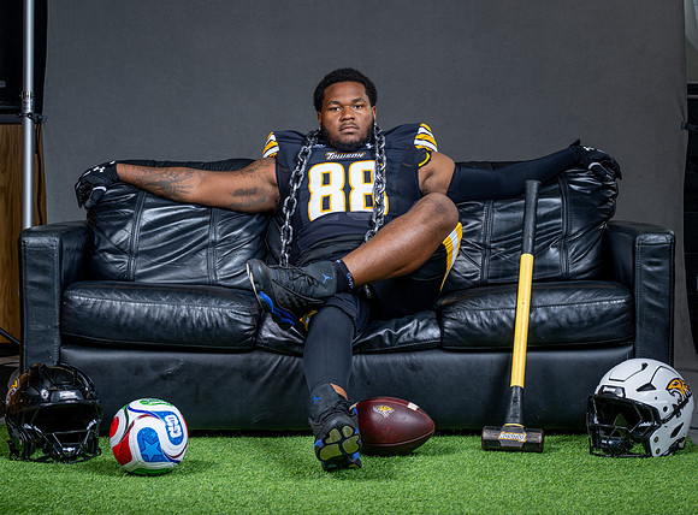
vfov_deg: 17.7
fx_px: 1651
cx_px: 364
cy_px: 265
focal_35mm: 82
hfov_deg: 23.9
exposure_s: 1/200
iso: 100
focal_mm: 70
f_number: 6.3
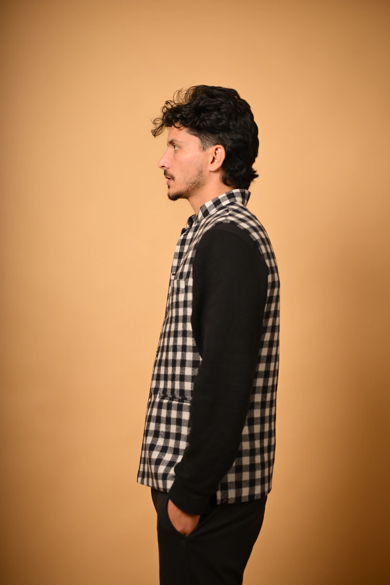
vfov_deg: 39.6
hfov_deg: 27.0
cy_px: 292
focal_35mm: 50
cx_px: 195
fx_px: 812
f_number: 2.2
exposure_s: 1/1250
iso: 200
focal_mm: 50
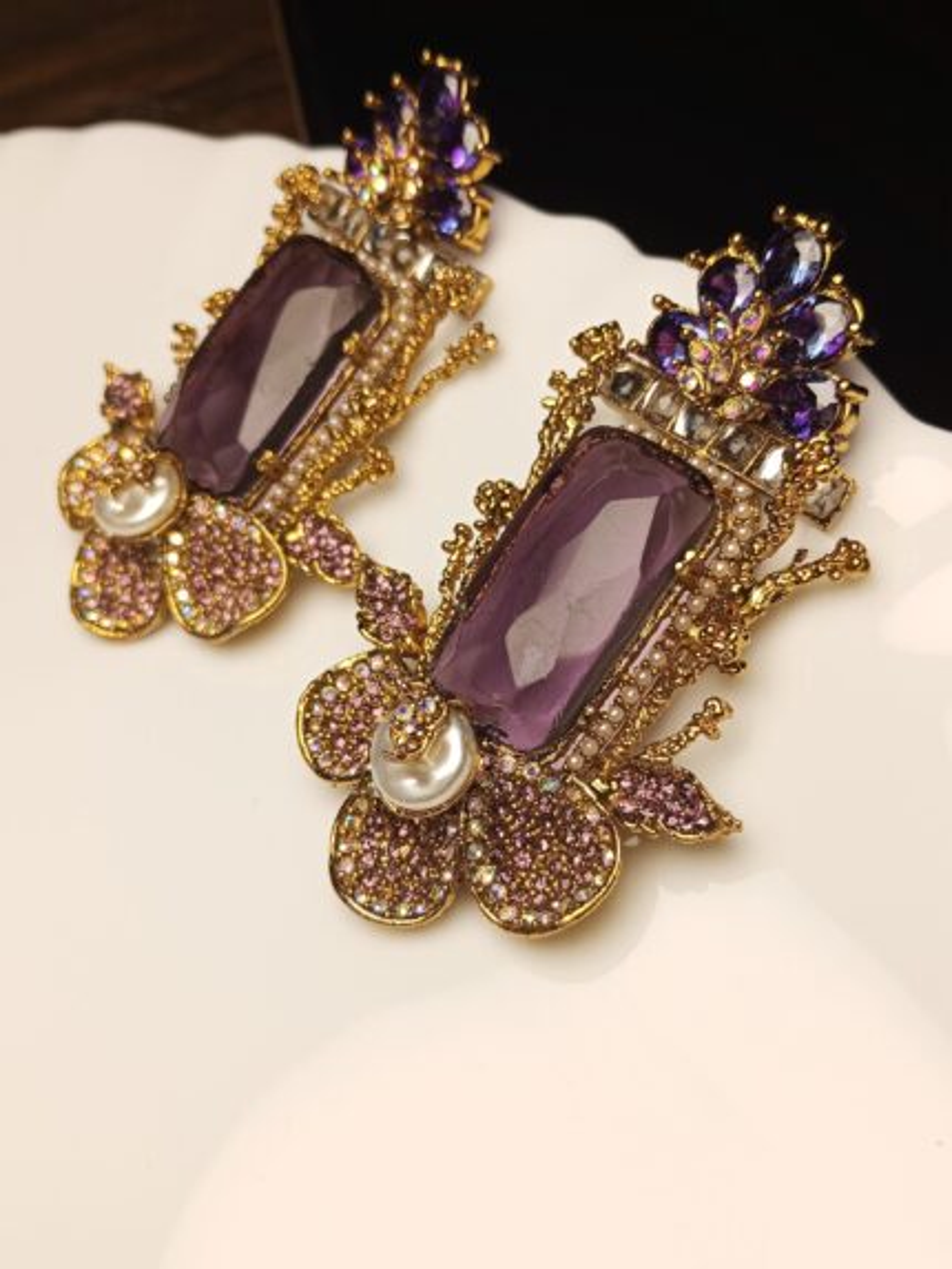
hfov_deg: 41.8
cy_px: 634
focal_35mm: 34
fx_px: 1246
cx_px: 476
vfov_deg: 53.9
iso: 50
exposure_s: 1/196
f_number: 1.8
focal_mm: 3.98
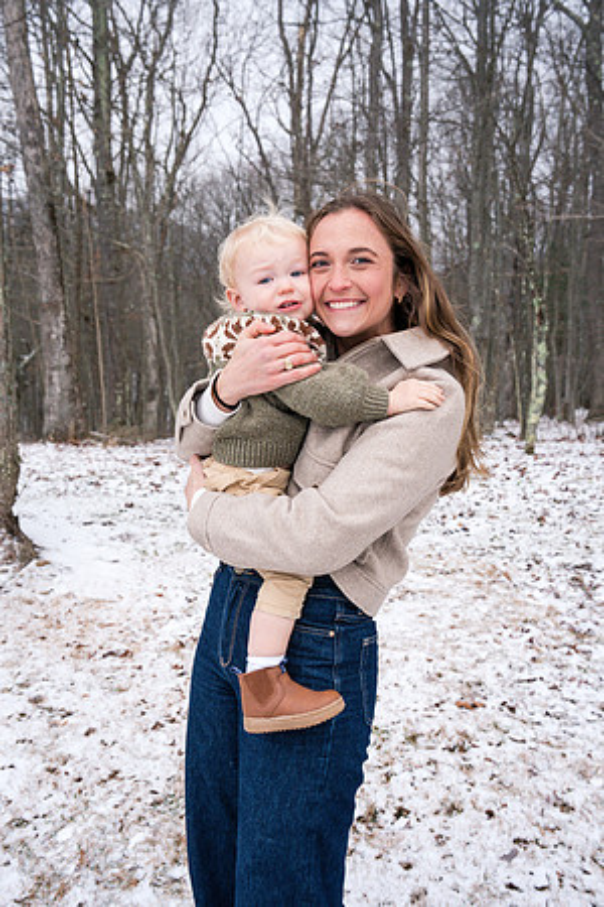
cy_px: 454
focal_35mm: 38
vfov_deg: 50.7
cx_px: 302
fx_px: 956
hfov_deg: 35.1
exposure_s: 1/250
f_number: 6.3
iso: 1000
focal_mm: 38
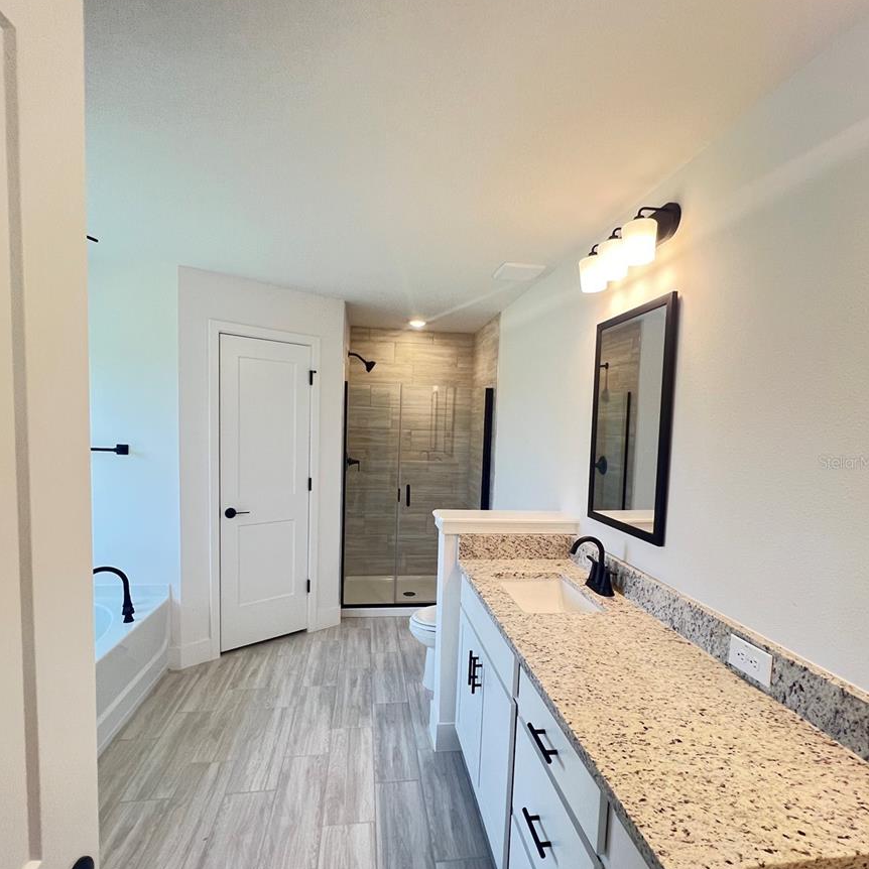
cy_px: 462
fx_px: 454
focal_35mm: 16
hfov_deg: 87.4
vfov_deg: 87.3
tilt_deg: -4.5
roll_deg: -2.2
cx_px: 437
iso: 160
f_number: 1.8
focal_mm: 1.57
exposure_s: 1/120
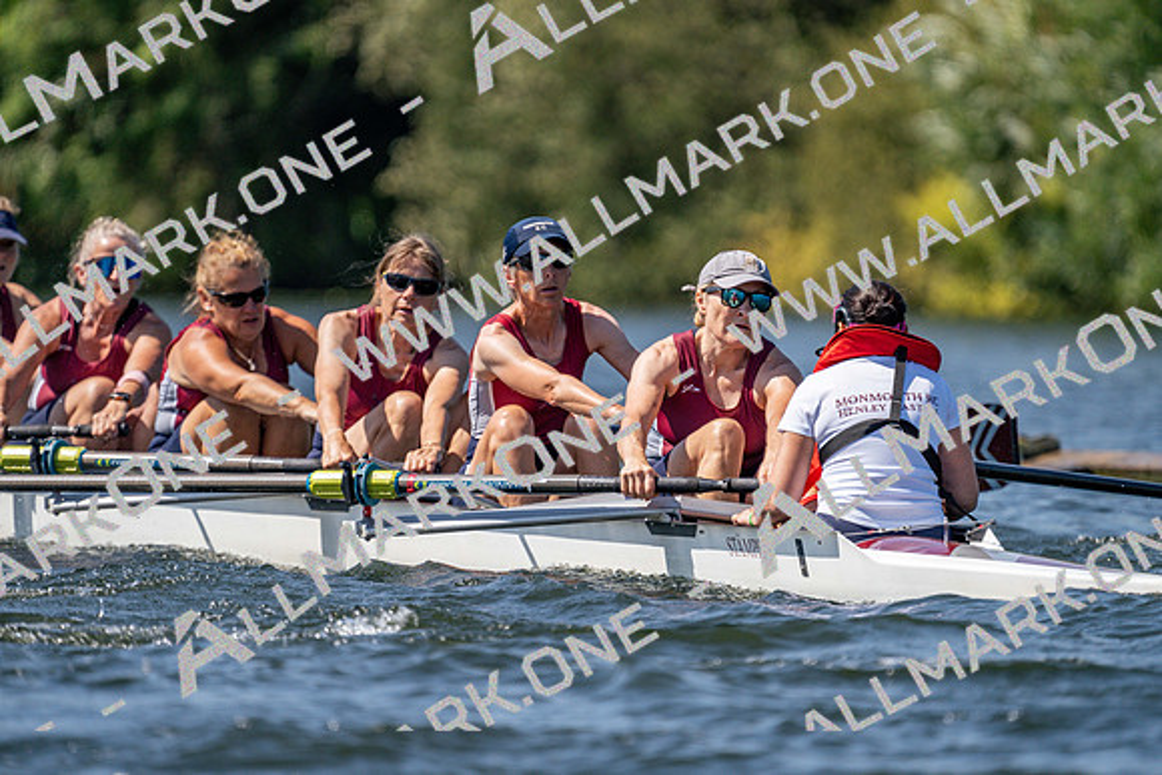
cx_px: 581
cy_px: 388
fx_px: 19370
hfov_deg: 3.4
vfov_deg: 2.3
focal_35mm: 600
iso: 320
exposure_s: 1/2000
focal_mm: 600
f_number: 6.3
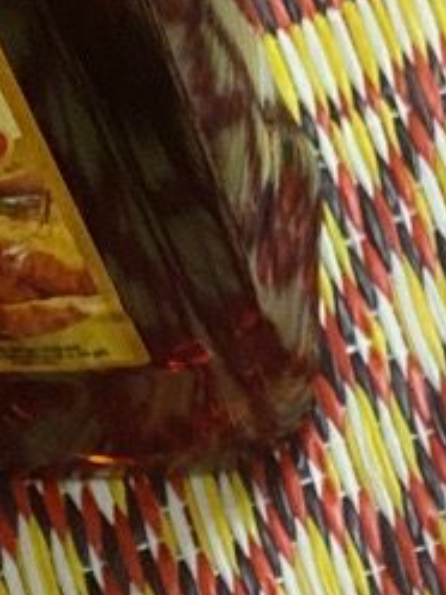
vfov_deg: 13.0
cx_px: 477
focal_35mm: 134
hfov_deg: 10.9
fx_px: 2302
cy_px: 1159
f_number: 1.8
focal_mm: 4.25
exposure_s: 1/33
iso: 500
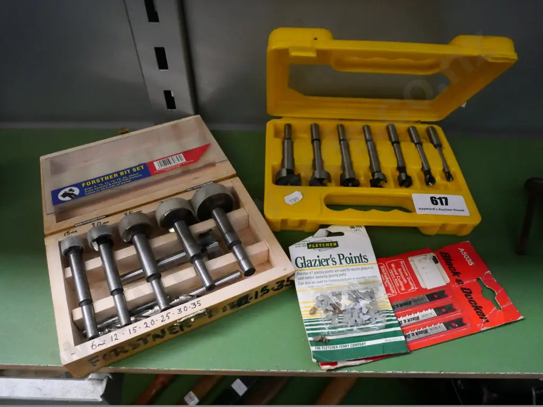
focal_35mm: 24
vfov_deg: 56.8
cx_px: 272
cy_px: 204
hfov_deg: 71.6
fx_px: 376
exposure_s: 1/320
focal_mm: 12
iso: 6400
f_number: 5.6
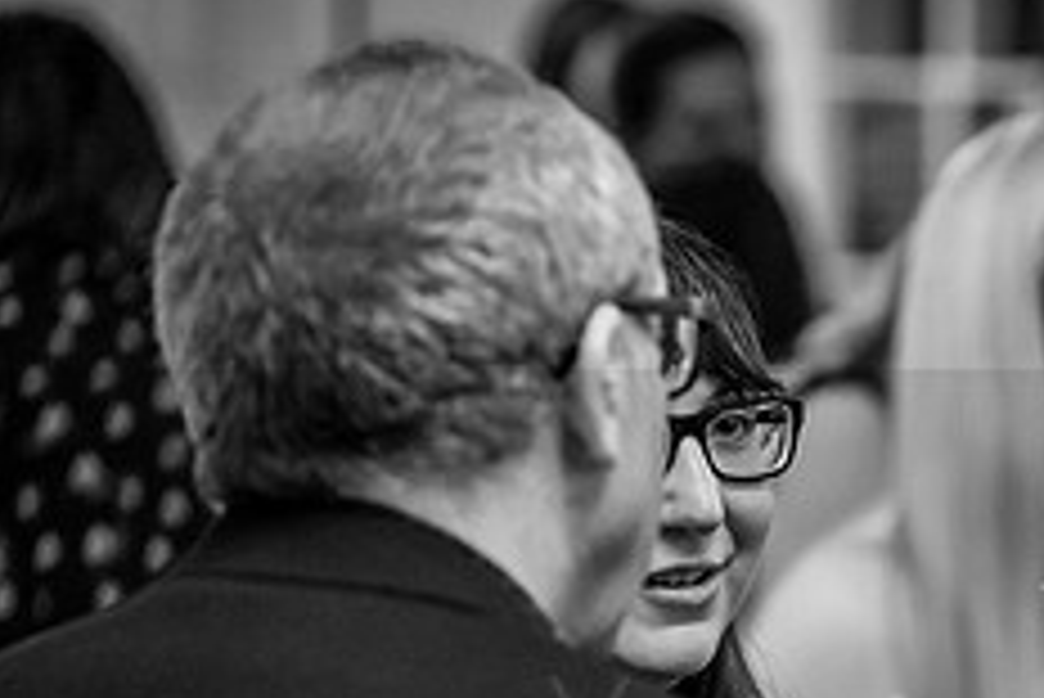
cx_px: 1251
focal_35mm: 282
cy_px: 804
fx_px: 8183
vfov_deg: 4.9
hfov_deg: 7.2
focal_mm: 113
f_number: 2.8
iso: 6400
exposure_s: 1/125
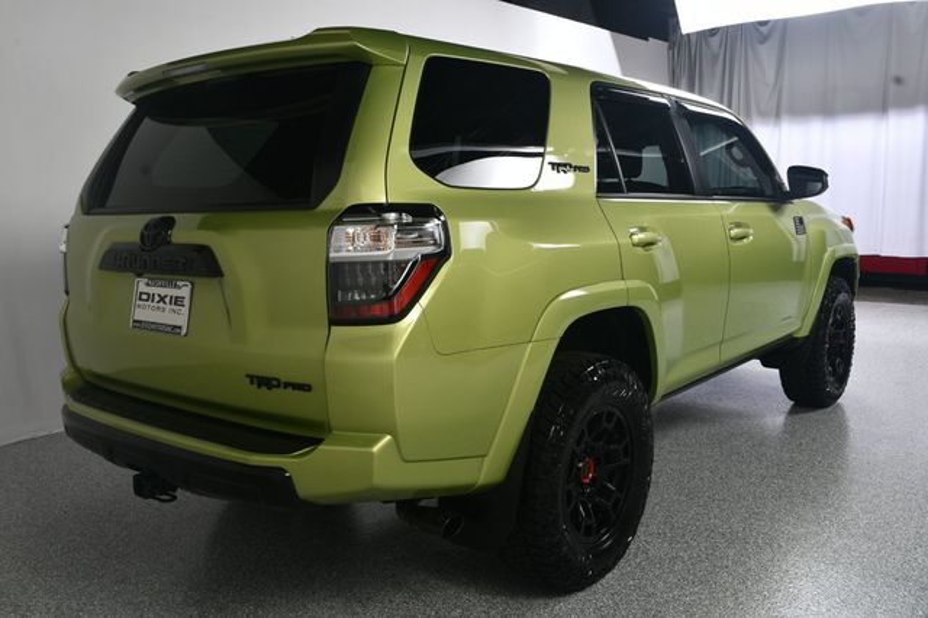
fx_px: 850
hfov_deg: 57.2
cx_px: 464
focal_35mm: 33
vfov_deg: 39.9
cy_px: 309
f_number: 11
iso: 100
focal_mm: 22
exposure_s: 1/160
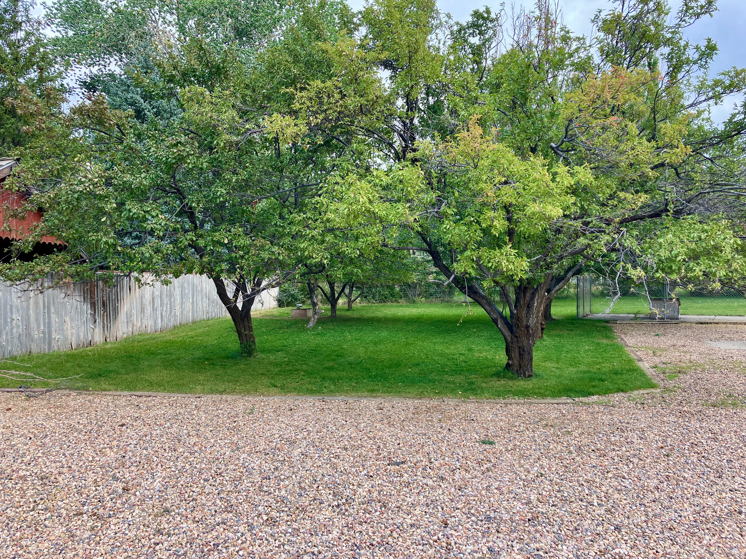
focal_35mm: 28
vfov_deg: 49.7
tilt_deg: +1.3
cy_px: 280
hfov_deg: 63.4
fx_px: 603
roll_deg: +0.8
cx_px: 373
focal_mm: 3.99
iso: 32
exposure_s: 1/376
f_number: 1.8
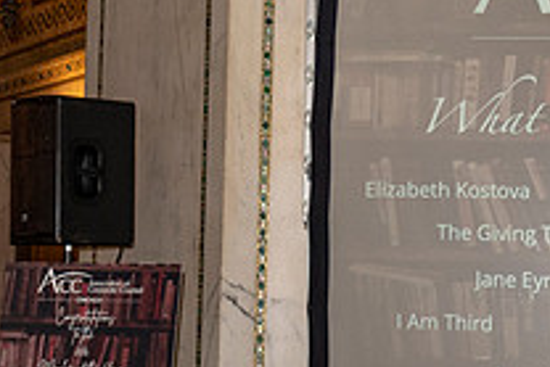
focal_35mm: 103
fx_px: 1575
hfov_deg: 19.7
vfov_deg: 13.3
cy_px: 271
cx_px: 375
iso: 1250
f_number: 9
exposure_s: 1/50
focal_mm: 25
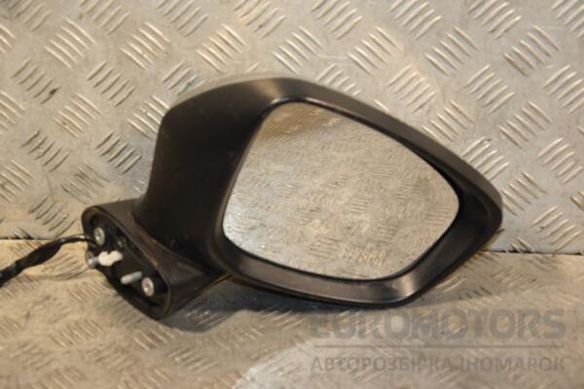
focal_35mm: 87
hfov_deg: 23.4
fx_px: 1411
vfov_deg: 15.7
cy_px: 194
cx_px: 292
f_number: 5
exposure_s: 1/125
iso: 800
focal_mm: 58
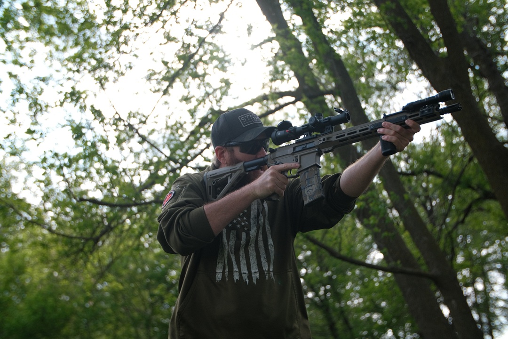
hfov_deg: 41.1
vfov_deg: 28.1
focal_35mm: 48
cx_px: 254
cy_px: 170
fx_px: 677
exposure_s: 1/1250
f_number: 2
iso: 200
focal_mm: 32
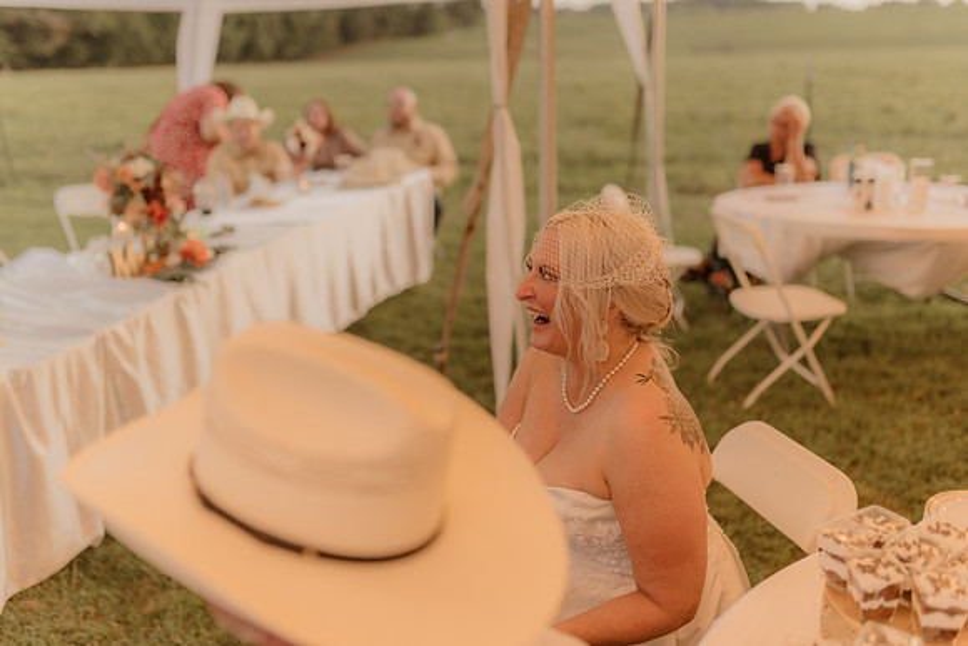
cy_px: 323
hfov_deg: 54.4
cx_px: 484
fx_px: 941
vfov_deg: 37.9
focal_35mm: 35
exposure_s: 1/160
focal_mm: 35
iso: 500
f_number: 1.4
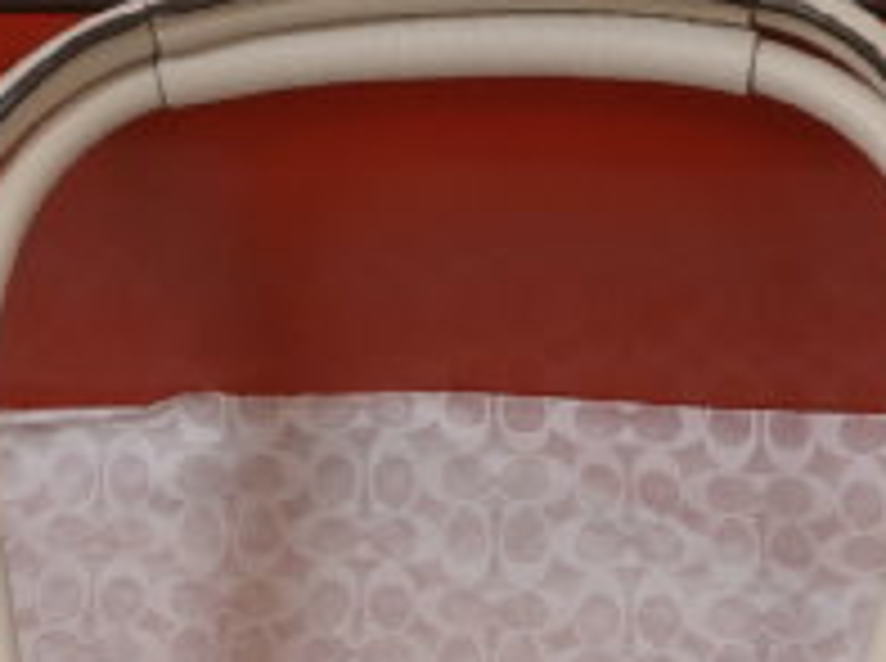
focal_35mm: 153
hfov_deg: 12.9
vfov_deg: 9.4
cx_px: 436
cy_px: 1004
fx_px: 3909
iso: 80
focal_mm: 8.3
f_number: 3.4
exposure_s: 1/40
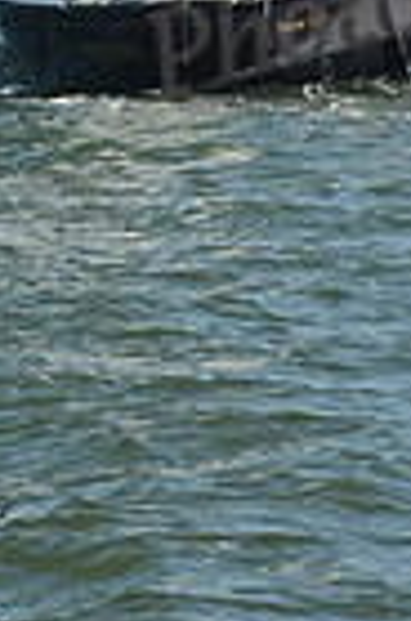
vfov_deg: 5.6
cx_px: -83
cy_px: -639
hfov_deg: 3.8
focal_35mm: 360
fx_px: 6195
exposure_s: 1/1000
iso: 320
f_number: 9
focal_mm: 86
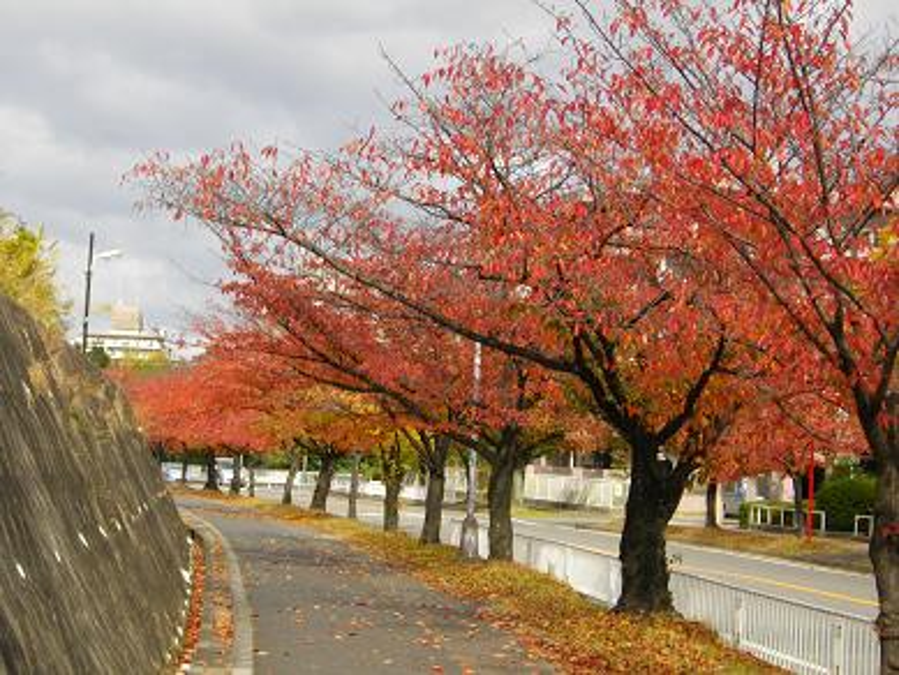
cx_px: 450
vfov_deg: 19.1
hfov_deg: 25.3
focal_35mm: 77
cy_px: 338
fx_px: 2000
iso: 100
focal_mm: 13.7
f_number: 4.6
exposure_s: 1/400
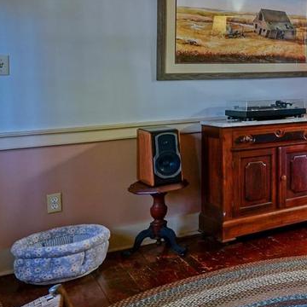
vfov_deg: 32.6
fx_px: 512
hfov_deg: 24.9
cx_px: 471
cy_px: 67
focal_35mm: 51
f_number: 2.8
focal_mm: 10
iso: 400
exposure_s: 1/30
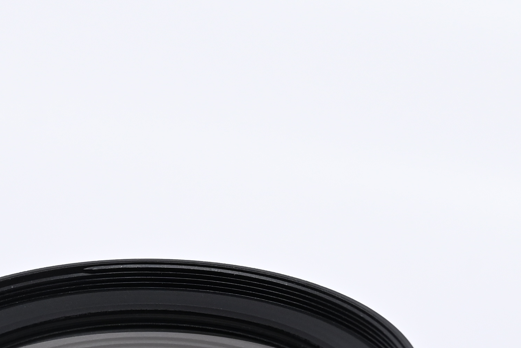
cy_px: 434
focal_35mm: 197
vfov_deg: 6.9
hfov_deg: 10.4
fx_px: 2851
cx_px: 174
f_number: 9
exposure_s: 1/160
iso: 500
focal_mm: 50
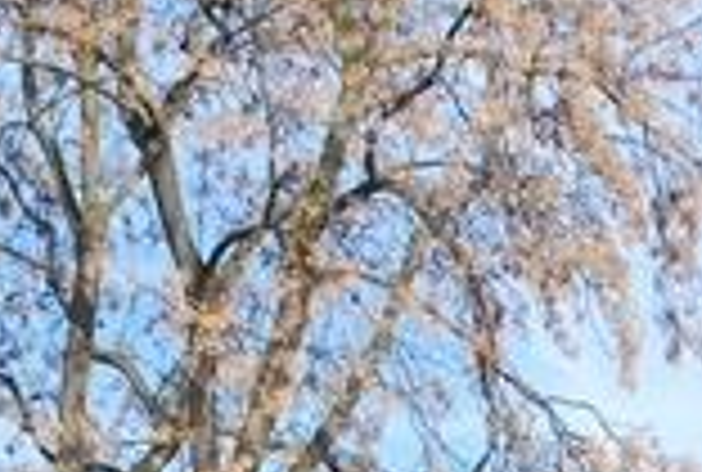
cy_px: 1211
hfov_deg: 9.4
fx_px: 4224
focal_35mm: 216
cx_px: 846
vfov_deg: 6.1
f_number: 6.3
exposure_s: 1/160
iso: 100
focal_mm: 22
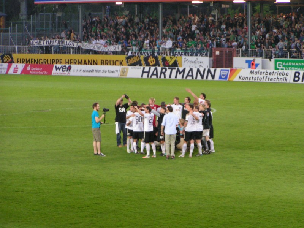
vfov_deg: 9.5
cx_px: 152
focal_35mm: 157
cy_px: 114
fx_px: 1379
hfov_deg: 12.6
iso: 200
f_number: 3.5
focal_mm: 24
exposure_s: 1/40
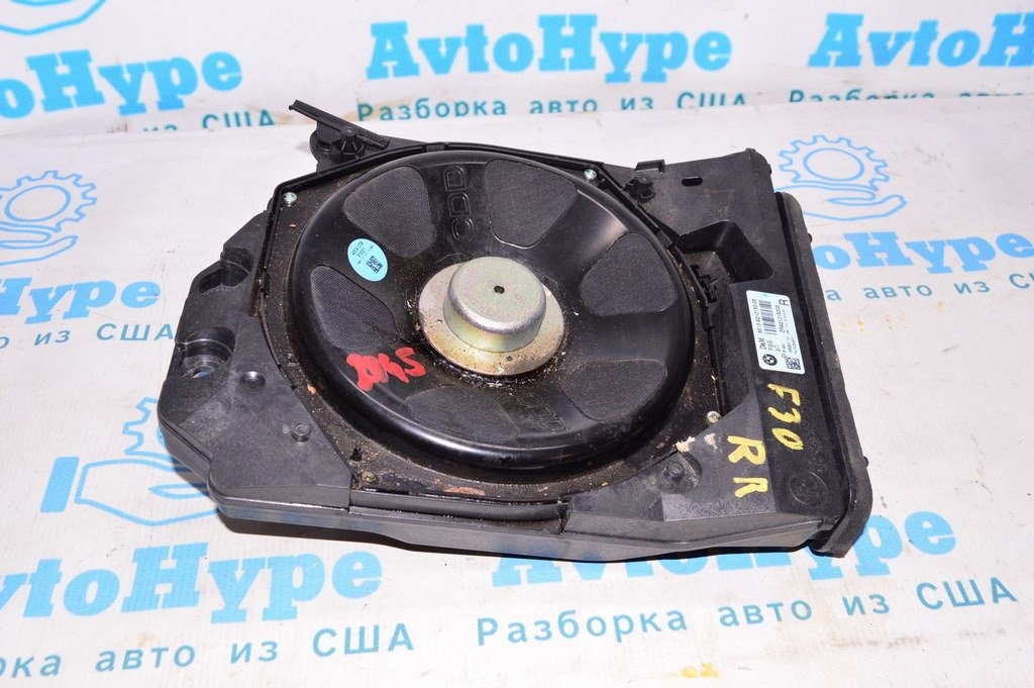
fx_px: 1033
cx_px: 517
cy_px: 344
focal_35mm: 36
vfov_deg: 36.8
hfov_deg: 53.2
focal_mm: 24
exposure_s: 1/200
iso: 1600
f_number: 8
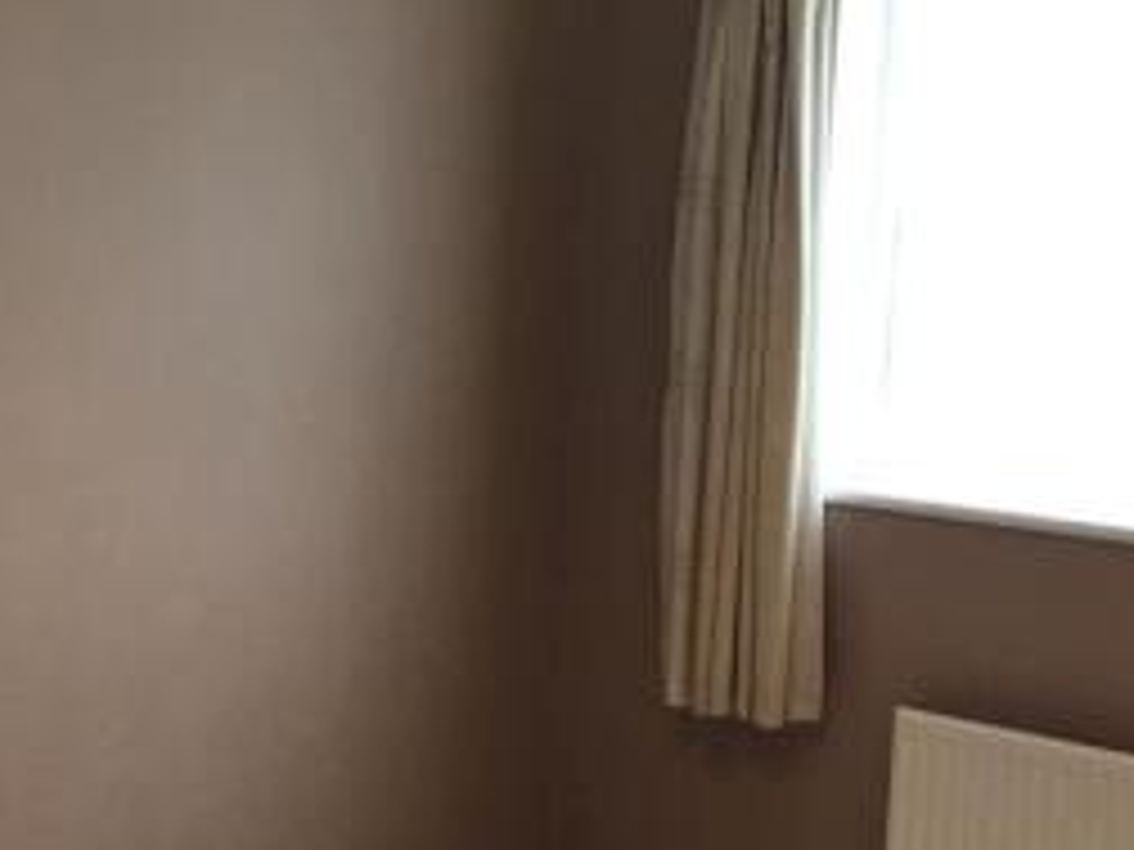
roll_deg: -3.6
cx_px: 583
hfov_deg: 29.0
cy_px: 506
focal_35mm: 67
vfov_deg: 21.9
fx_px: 2195
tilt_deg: -5.9
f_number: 2.2
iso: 40
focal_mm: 4.15
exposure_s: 1/33
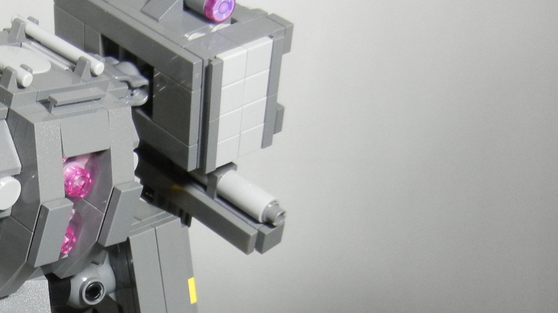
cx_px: -28
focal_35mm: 72
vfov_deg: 16.3
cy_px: 340
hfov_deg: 27.3
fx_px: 1065
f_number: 3.5
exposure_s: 1/37.2
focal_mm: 5.4
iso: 400
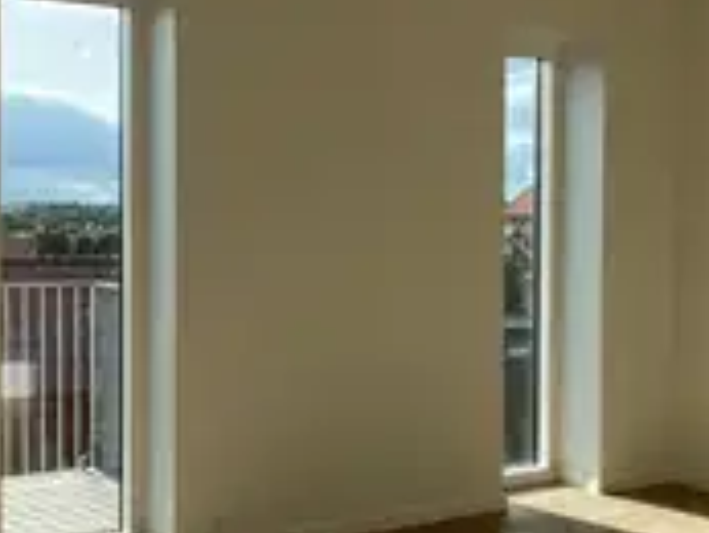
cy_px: 271
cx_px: 494
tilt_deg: -2.4
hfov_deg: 33.9
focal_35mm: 56
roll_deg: -0.7
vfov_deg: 26.1
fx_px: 1148
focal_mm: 4.25
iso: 32
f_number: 1.8
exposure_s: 1/1170
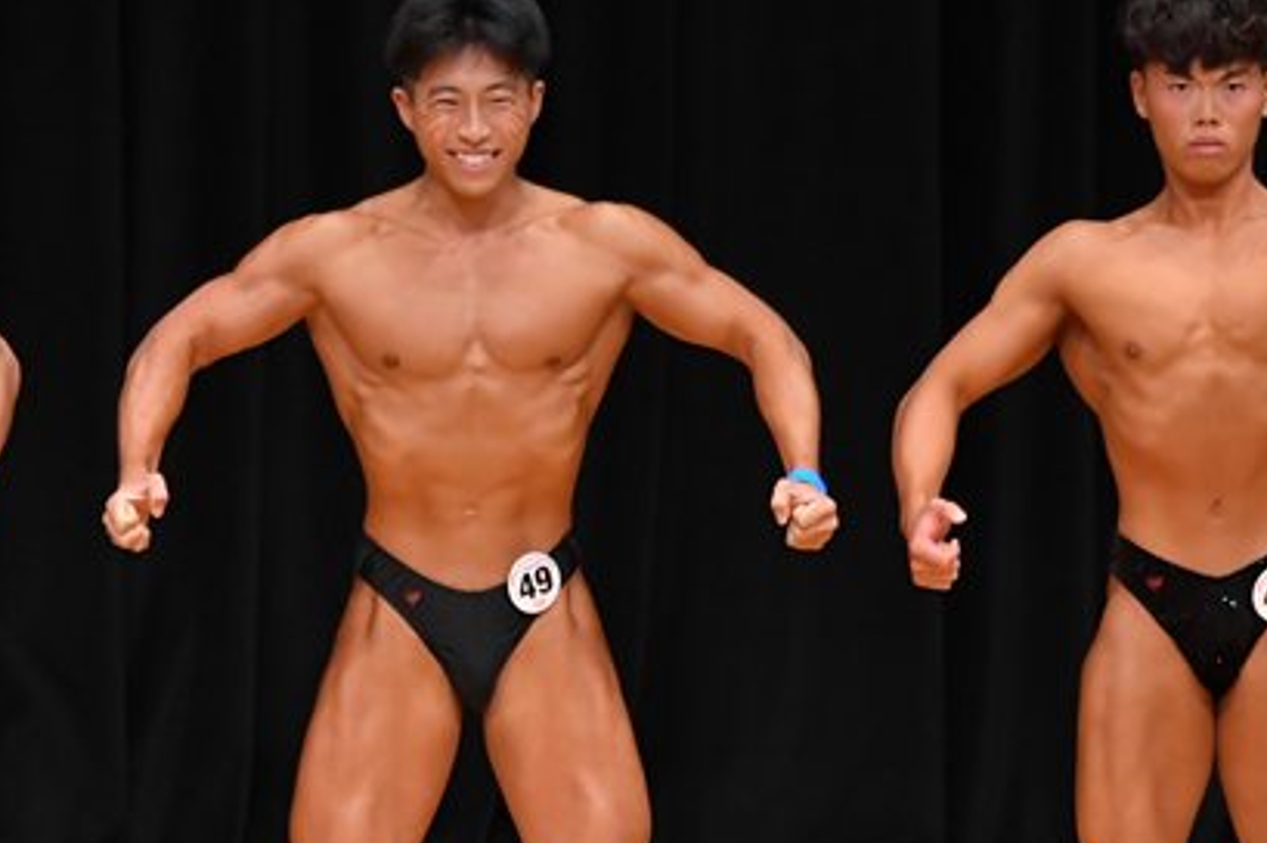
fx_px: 18989
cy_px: 595
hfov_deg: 3.8
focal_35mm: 540
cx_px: 621
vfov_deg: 2.5
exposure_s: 1/400
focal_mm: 190
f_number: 5.6
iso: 3200
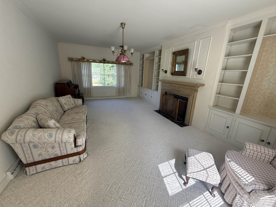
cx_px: 138
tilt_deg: -11.1
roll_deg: -0.4
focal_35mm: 14
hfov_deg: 102.1
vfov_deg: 85.7
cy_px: 104
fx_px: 112
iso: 64
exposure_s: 1/145
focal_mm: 2.22
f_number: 2.2
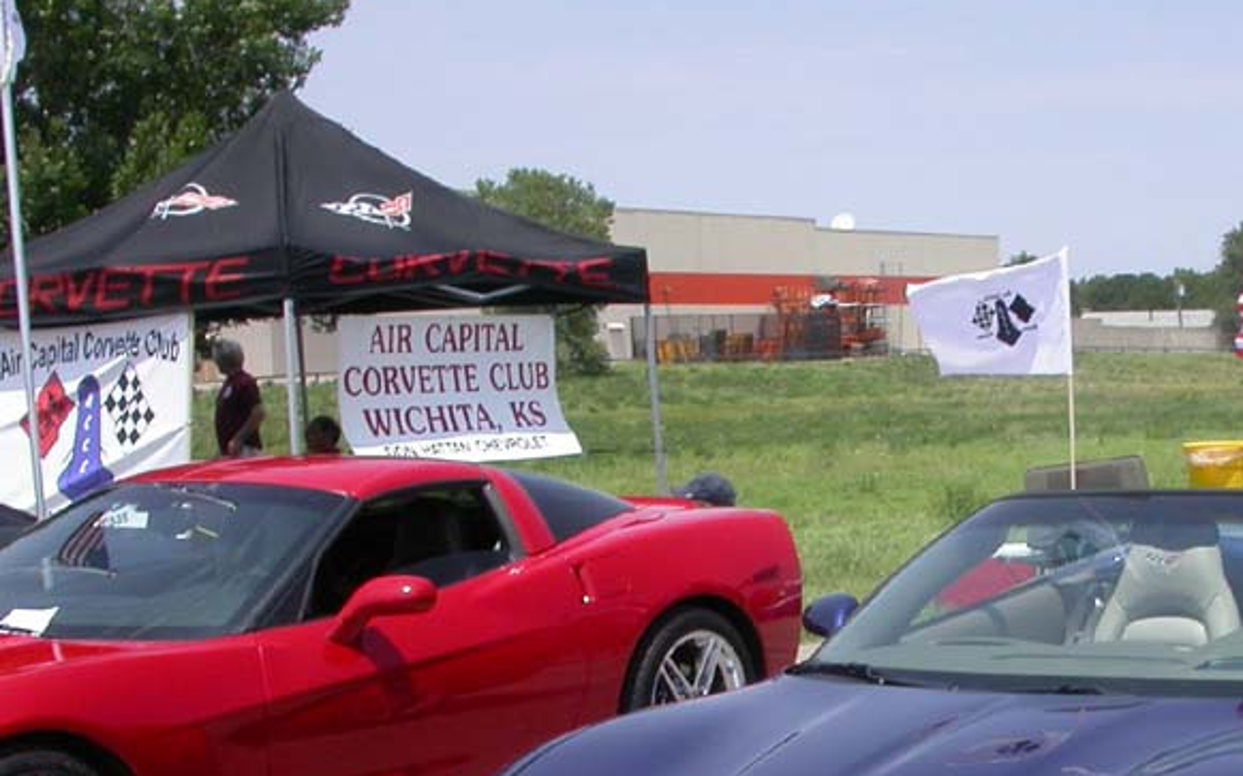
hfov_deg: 28.5
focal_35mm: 71
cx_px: 958
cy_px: 695
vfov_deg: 18.1
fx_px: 2405
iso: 100
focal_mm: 7.85
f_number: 7.5
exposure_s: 1/317
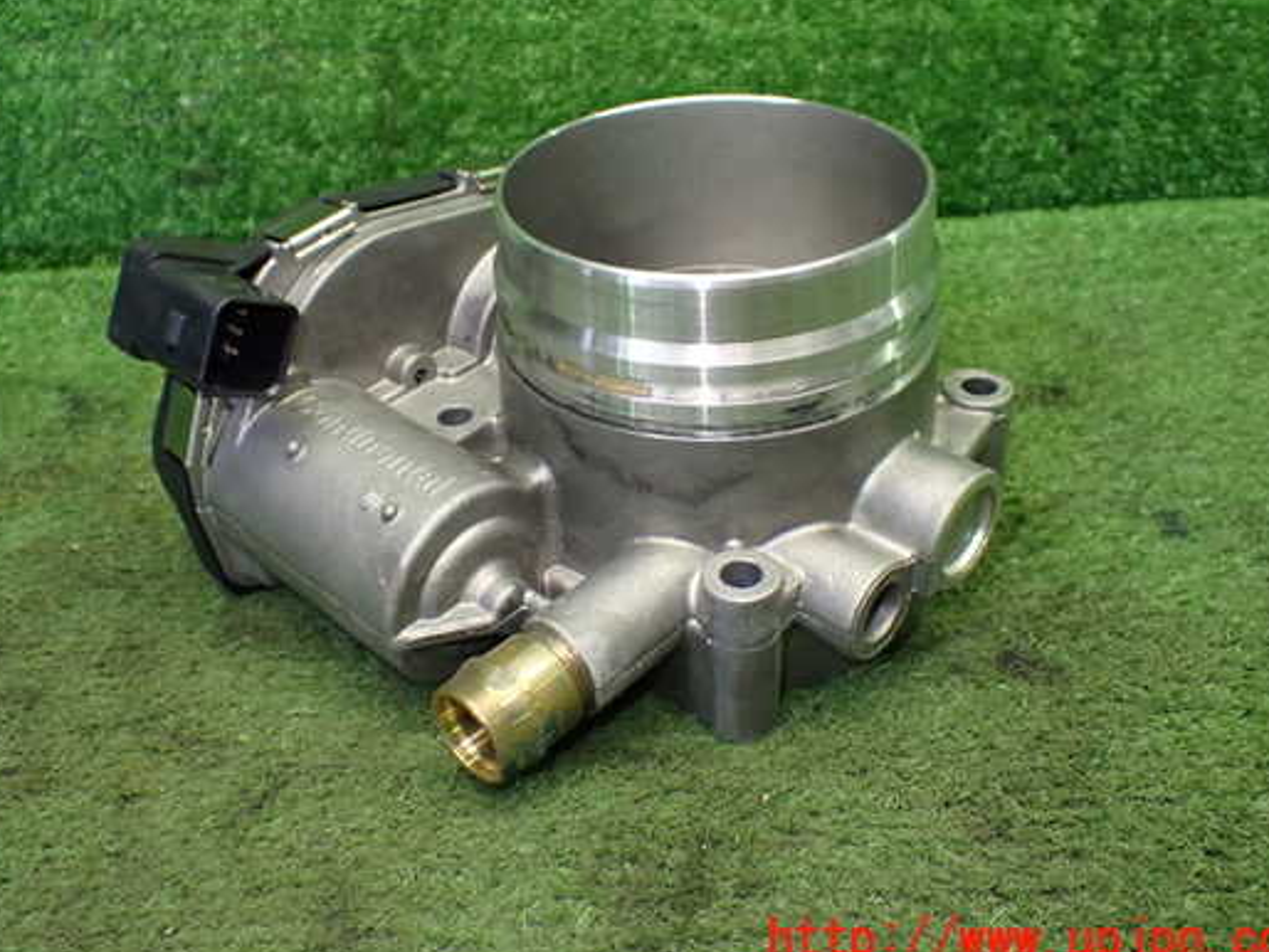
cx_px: 585
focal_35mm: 35
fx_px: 1284
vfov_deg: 40.7
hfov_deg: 52.6
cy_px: 417
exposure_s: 1/125
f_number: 2.3
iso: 640
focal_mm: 5.4
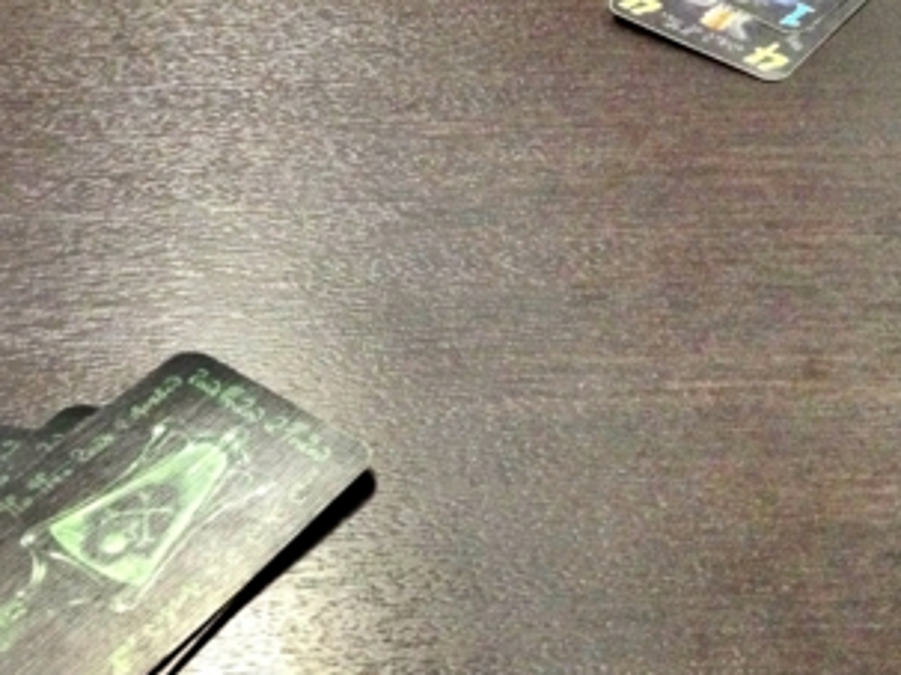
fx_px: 1925
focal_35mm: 74
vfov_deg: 19.5
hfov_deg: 26.1
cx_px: 660
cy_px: 65
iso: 320
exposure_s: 1/20
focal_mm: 4.28
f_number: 2.4
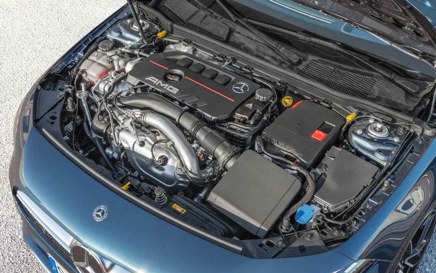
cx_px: 216
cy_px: 144
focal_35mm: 50
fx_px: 594
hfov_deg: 40.3
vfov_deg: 25.8
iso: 100
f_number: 16
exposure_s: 1/13
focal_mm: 48
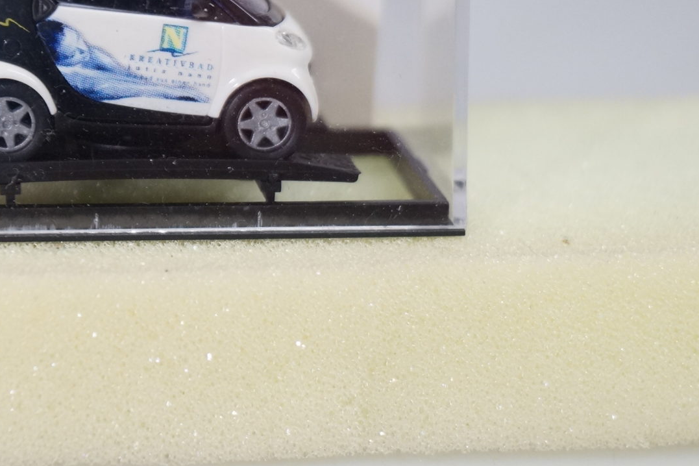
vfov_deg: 8.7
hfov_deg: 13.0
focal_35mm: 157
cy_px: 94
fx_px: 3047
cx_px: 95
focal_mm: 55
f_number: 5.6
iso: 1250
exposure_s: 1/160
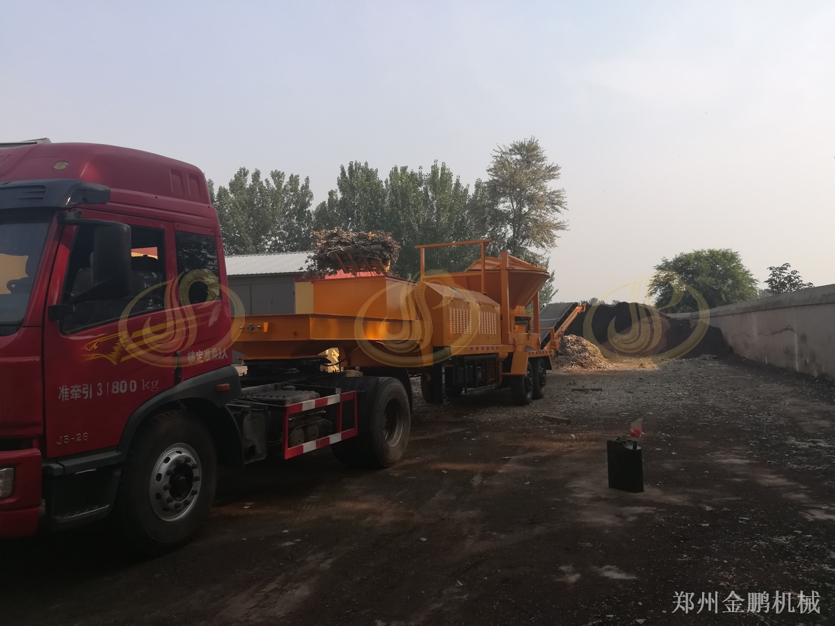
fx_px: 627
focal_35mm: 26
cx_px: 418
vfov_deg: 53.1
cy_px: 313
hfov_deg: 67.3
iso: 50
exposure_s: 1/789
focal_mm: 3.83
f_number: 2.2
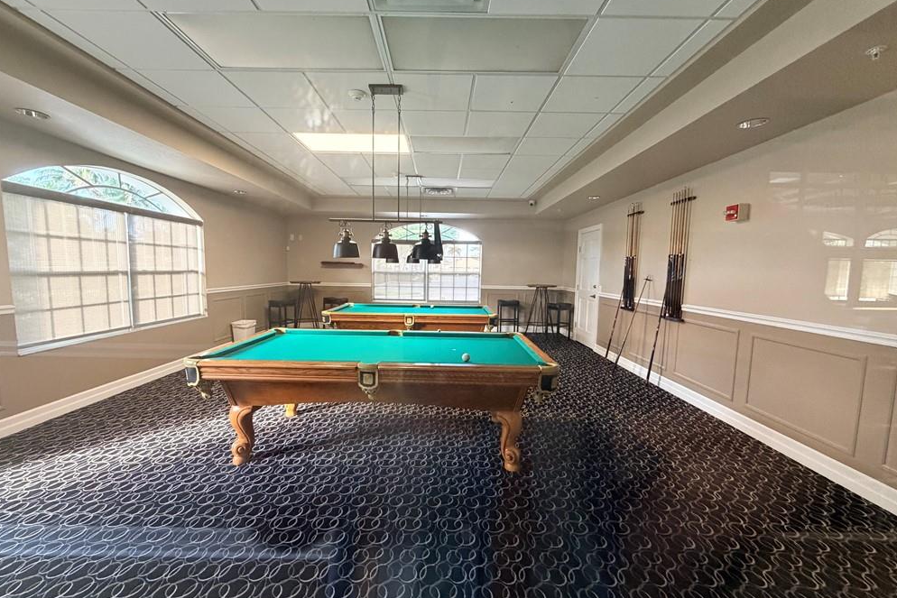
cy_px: 304
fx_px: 374
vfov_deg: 77.3
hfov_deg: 100.4
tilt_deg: -5.3
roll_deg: +0.5
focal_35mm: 15
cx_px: 441
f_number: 2.2
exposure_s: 1/60
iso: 500
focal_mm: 2.22
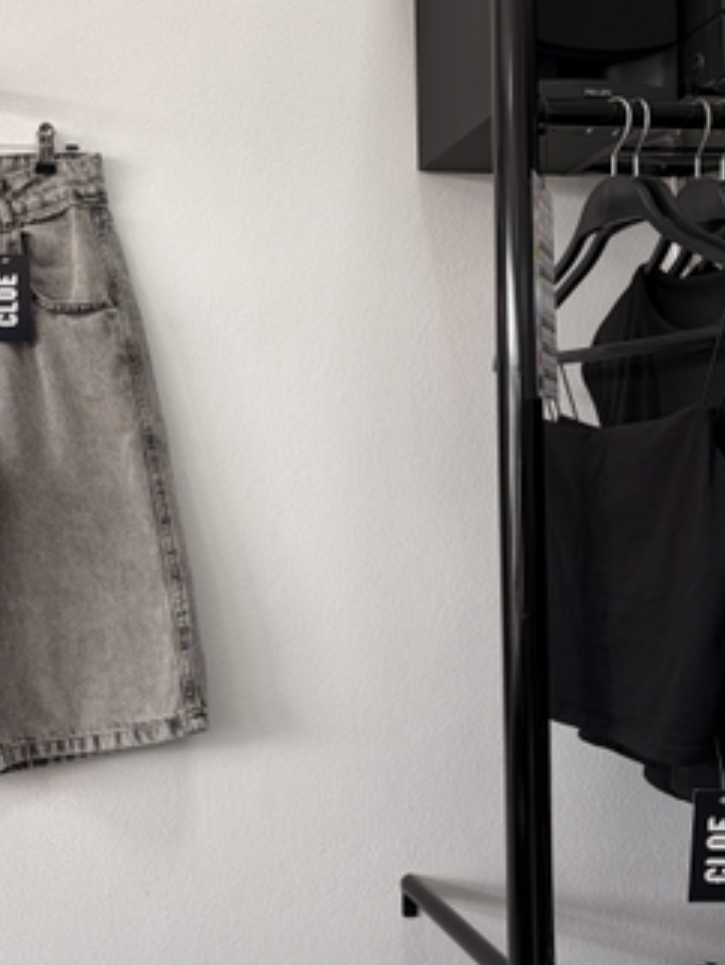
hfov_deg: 33.1
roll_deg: +0.6
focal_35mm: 43
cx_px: 192
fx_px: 1199
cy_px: 460
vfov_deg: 43.8
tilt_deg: +1.6
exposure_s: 1/122
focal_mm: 5.96
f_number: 1.6
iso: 40
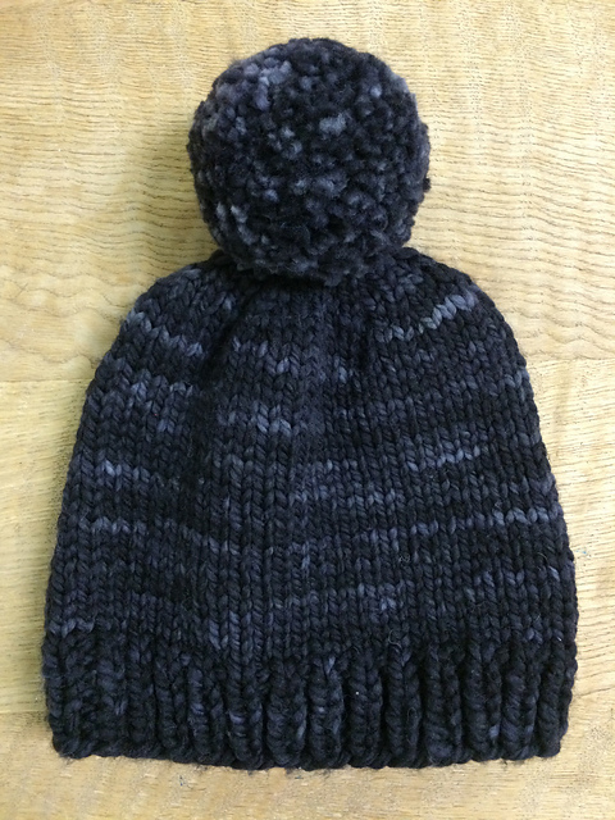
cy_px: 410
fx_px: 687
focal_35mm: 29
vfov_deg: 61.7
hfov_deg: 48.2
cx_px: 308
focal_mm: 4.15
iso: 250
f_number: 2.2
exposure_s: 1/30
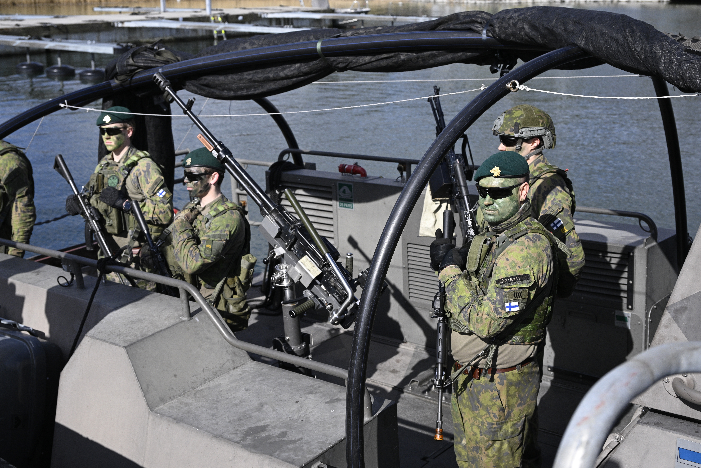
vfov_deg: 29.2
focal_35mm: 46
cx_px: 350
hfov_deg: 42.7
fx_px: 896
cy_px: 234
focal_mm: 46
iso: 720
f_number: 5.6
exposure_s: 1/3200
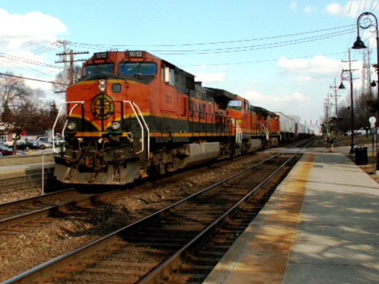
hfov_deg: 38.2
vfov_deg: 29.1
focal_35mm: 50
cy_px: 134
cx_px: 206
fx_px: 547
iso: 50
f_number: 4.5
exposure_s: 1/250
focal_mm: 6.45
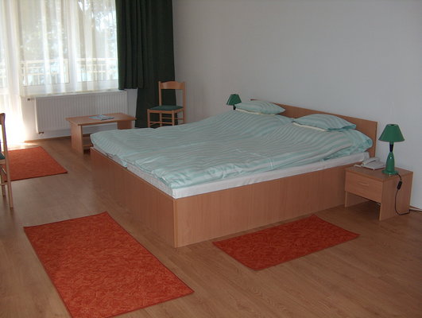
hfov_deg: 50.1
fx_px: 452
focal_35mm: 37
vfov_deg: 38.8
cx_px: 211
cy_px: 159
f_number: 2.8
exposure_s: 1/231
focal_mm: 7.6
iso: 141
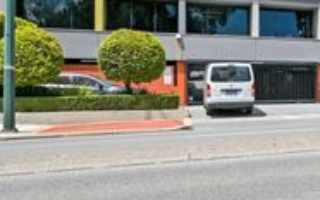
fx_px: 314
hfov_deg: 43.9
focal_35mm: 36
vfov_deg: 31.1
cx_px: 337
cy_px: -23
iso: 100
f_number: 11
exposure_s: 1/500
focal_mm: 14
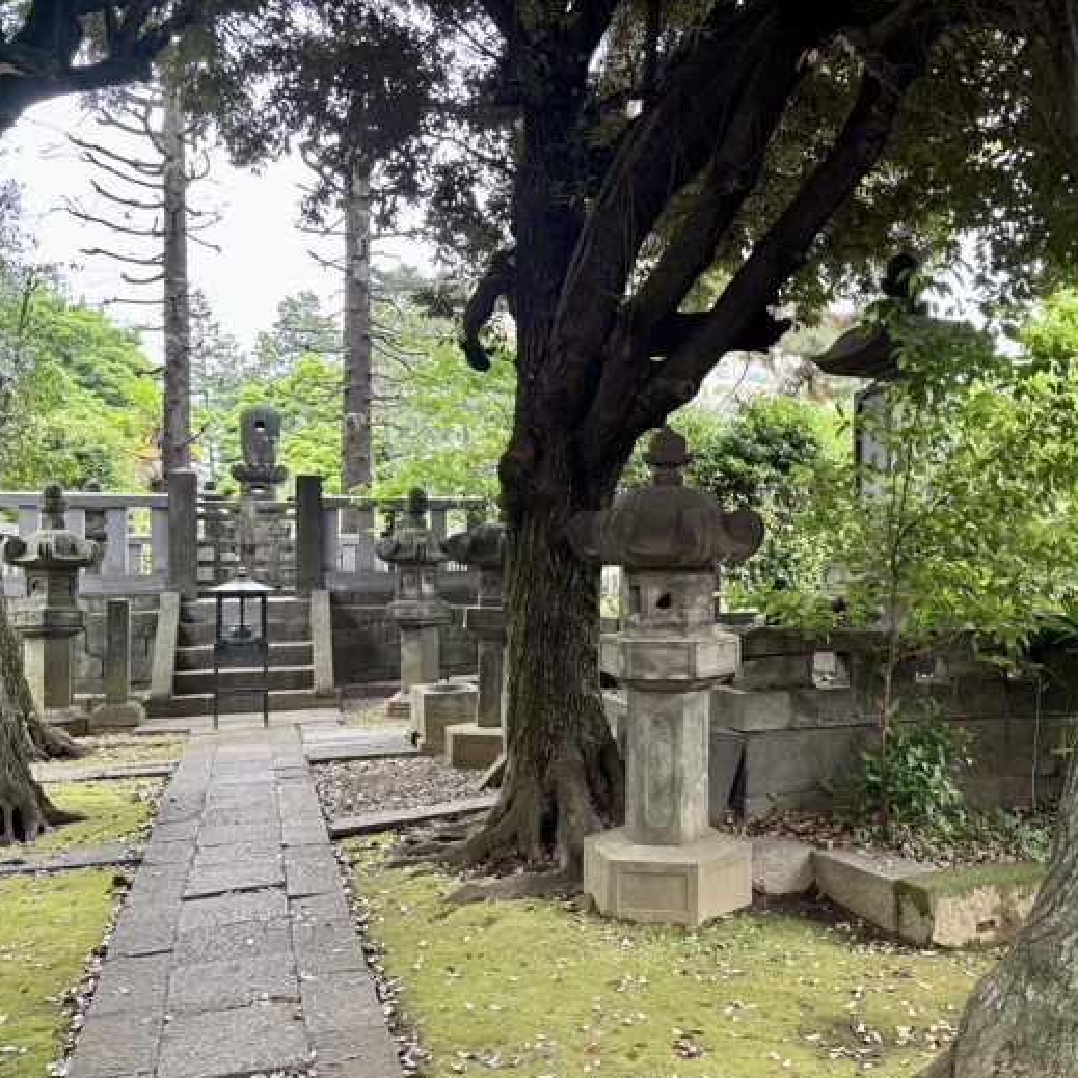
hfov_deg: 51.8
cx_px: 696
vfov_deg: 52.5
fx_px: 1092
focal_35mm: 31
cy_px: 541
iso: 125
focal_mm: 5.96
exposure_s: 1/92
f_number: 1.6
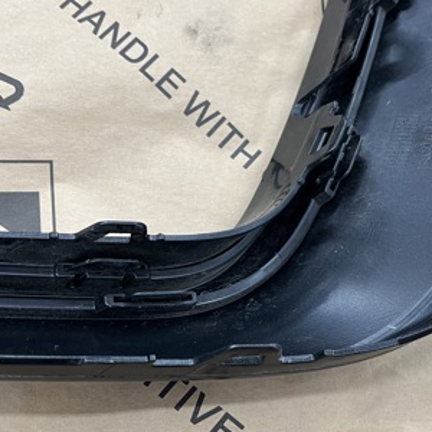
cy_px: 243
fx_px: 692
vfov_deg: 34.6
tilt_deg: -59.4
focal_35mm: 49
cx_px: 199
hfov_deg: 34.7
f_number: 1.6
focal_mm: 5.1
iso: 80
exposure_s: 1/50
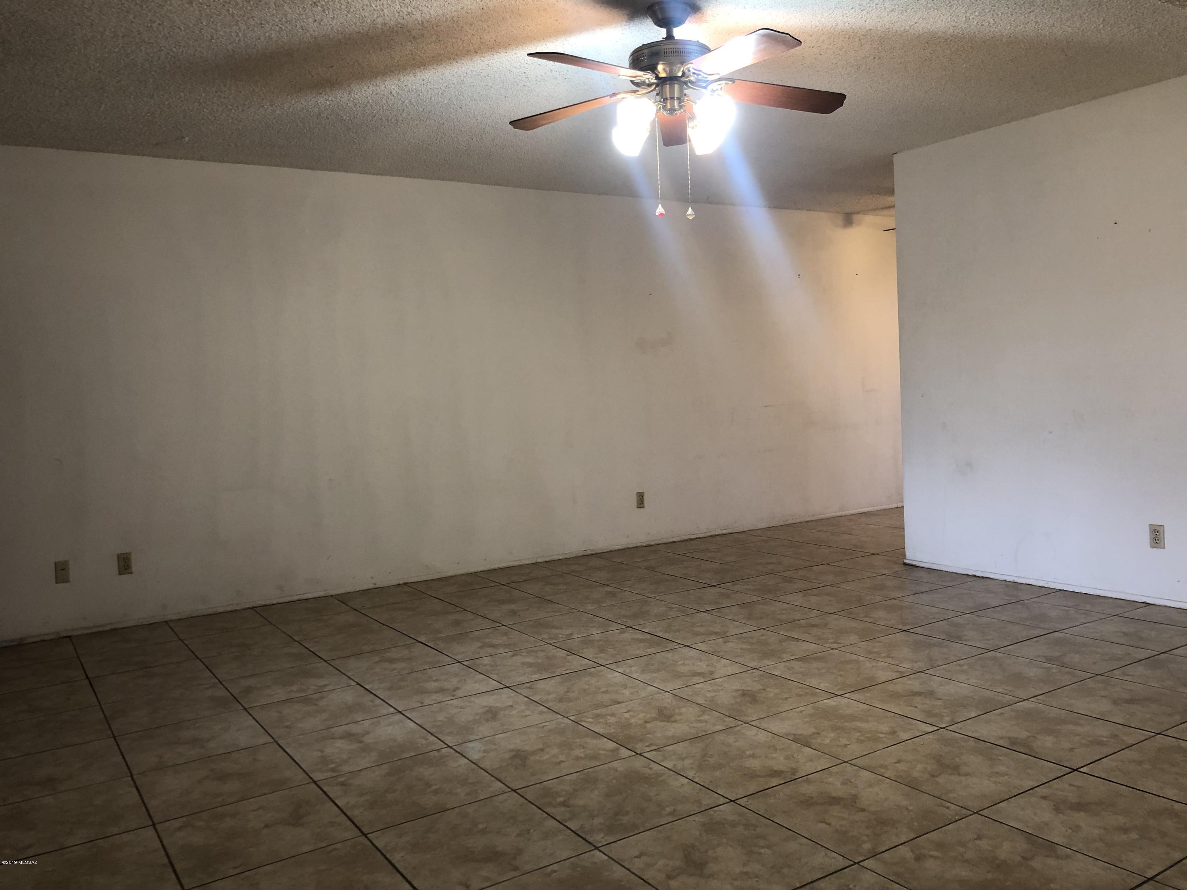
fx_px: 960
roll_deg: +3.3
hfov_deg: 63.4
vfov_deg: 49.7
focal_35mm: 28
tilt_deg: -3.2
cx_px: 594
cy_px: 445
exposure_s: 1/17
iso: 40
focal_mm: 4
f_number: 1.8
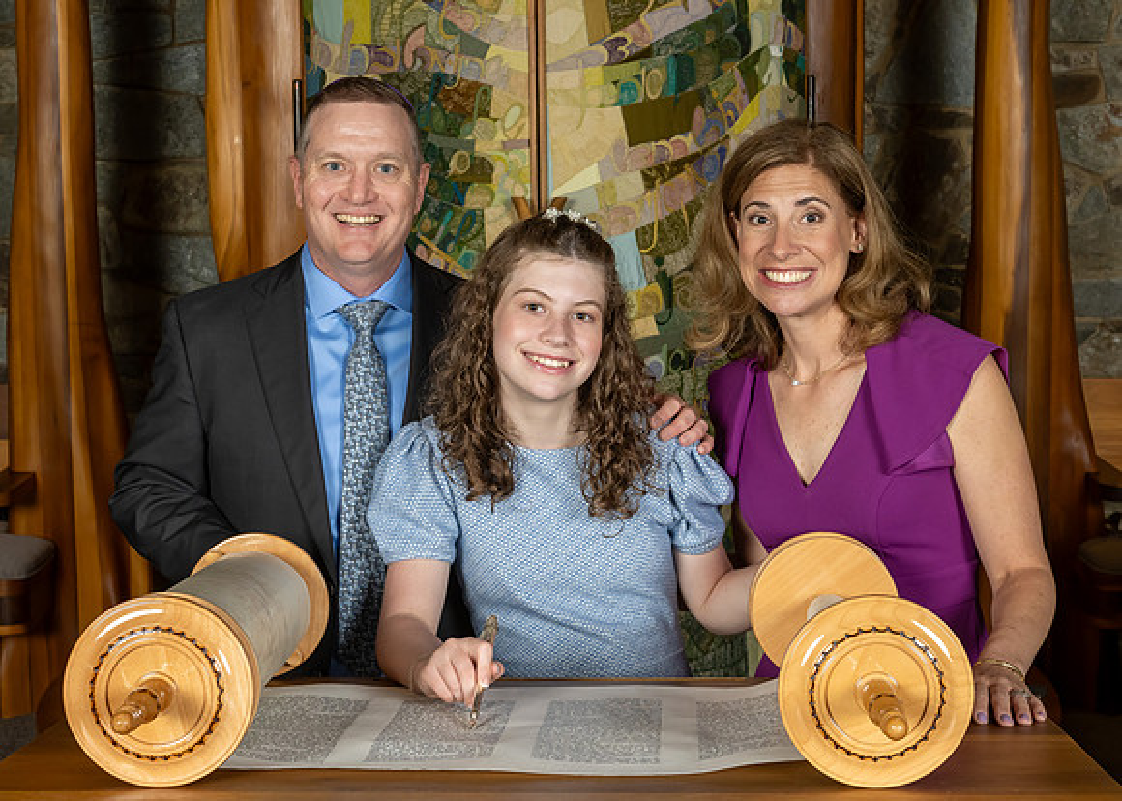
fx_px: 1828
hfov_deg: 34.1
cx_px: 552
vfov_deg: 24.7
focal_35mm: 57
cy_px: 388
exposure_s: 1/200
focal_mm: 34
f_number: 8
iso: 640
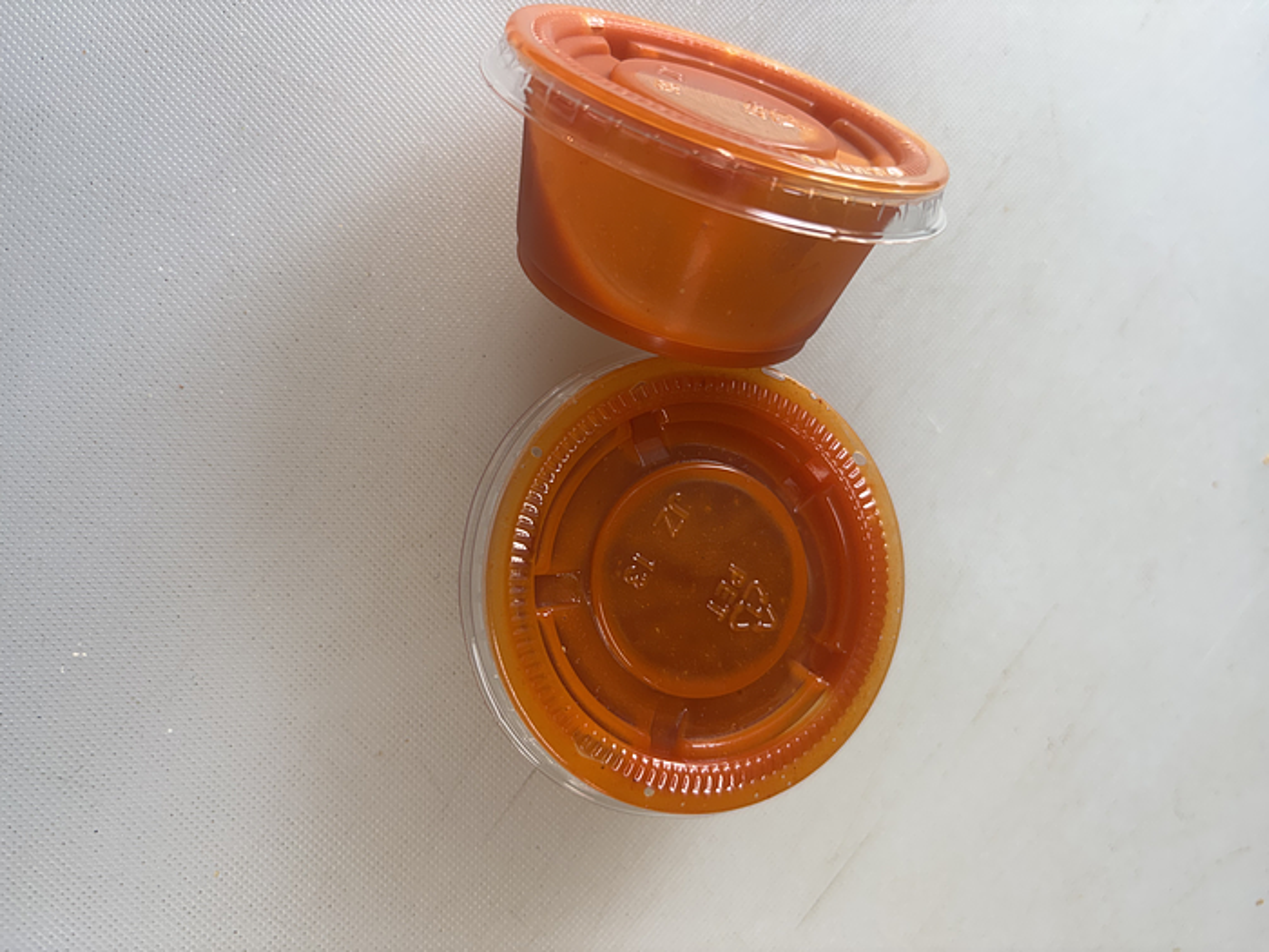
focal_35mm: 26
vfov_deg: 53.1
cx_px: 634
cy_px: 476
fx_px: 953
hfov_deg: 67.3
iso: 50
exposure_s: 1/120
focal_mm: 5.96
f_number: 1.6
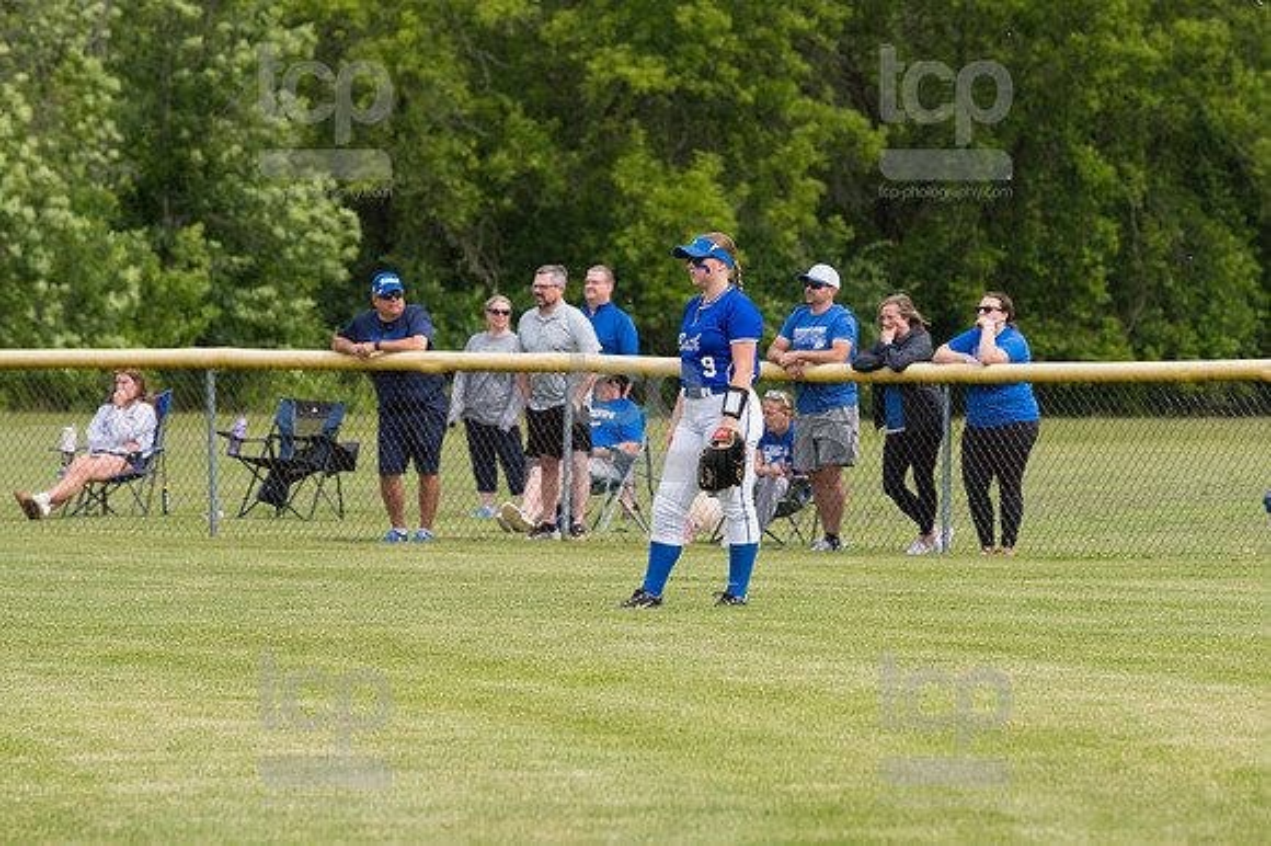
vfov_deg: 4.6
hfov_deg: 6.9
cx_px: 636
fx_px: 10585
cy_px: 423
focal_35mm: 300
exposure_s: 1/1600
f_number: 5.6
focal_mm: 200
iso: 320
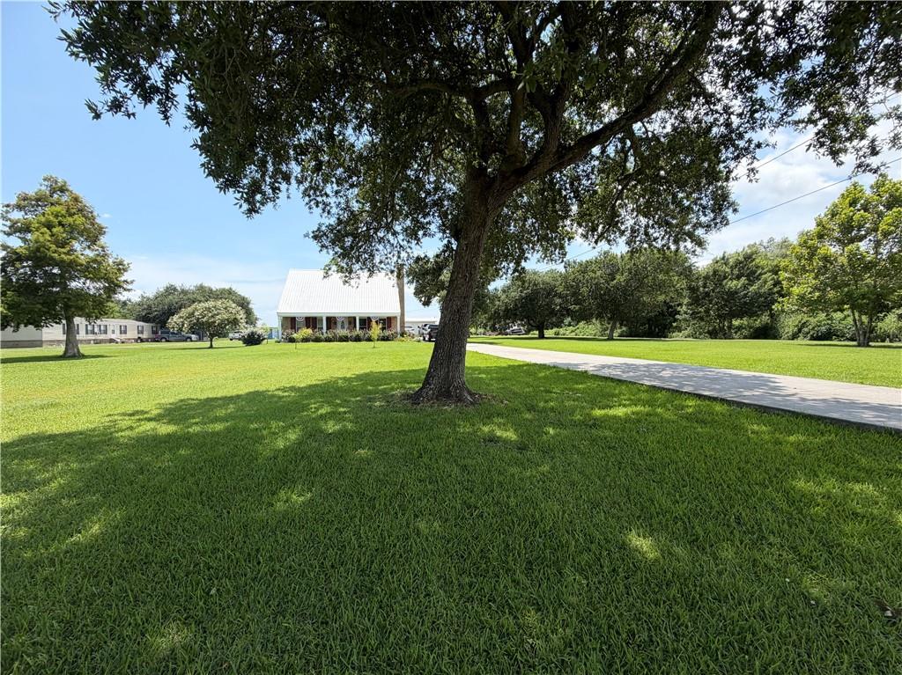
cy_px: 338
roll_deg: -0.3
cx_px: 451
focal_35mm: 14
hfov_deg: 102.1
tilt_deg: -1.7
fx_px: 365
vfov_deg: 85.6
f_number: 2.2
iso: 25
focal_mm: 2.22
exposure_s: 1/770
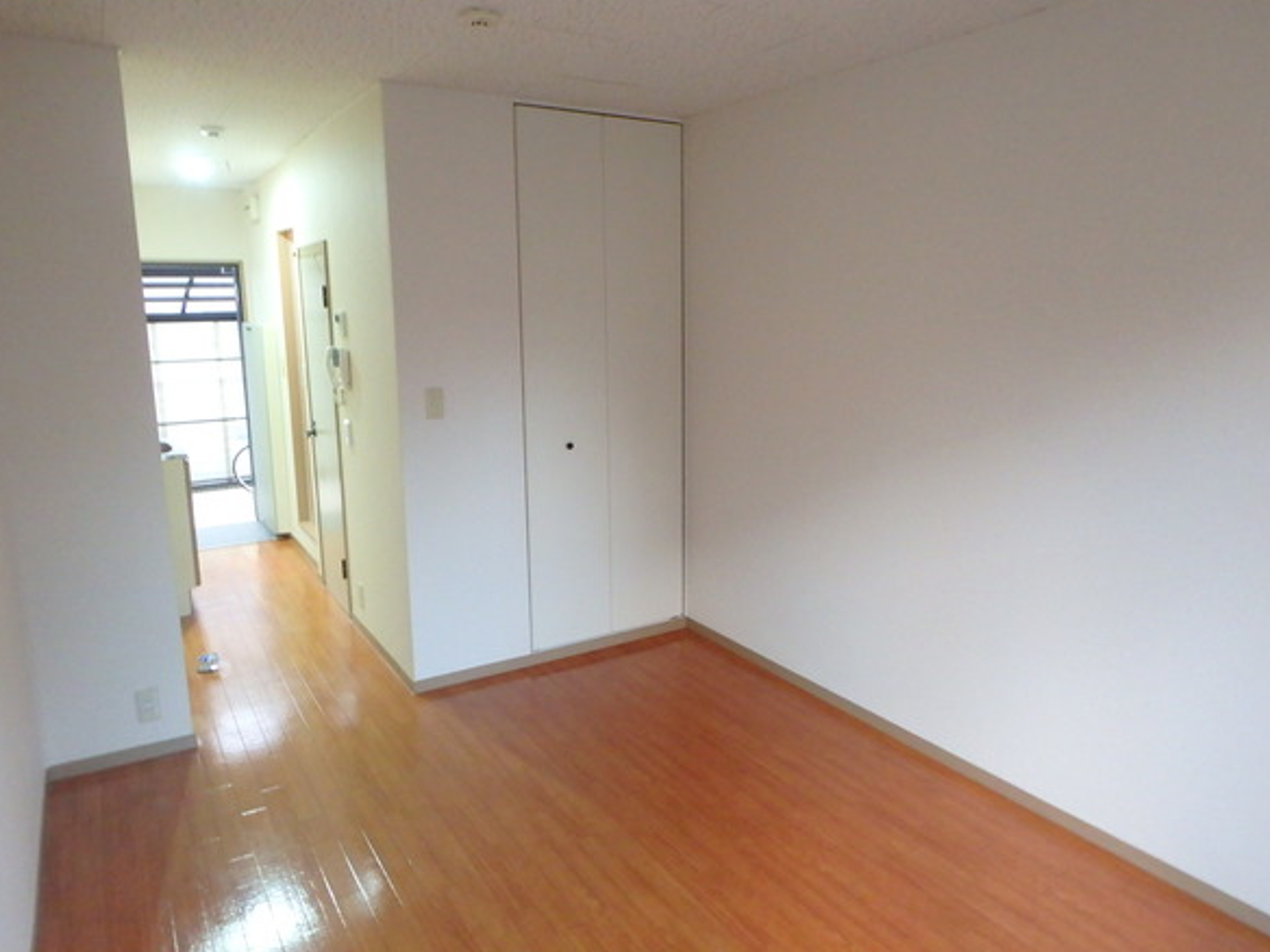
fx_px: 844
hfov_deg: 73.9
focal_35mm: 23
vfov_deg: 58.9
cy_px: 472
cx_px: 646
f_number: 3.5
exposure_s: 1/10
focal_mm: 3.7
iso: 800
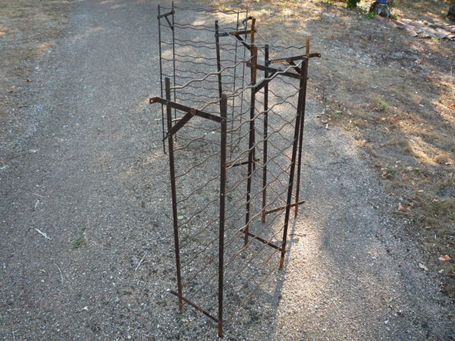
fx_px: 394
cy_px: 170
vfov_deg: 46.8
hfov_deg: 60.0
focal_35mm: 30
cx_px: 228
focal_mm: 5.2
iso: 100
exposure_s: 1/80
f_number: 3.3
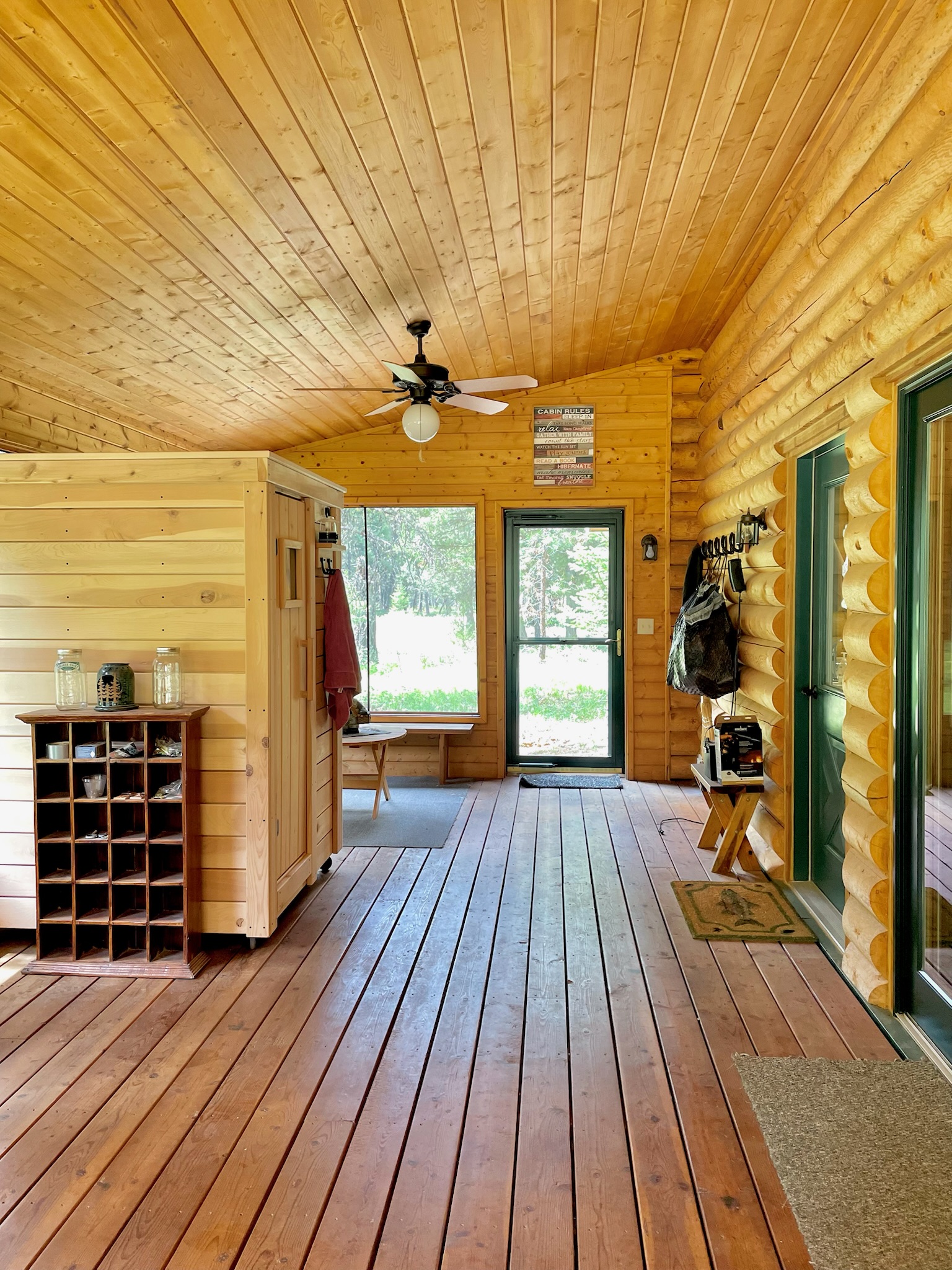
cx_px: 476
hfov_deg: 53.1
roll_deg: +0.8
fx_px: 953
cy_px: 635
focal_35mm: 26
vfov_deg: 67.3
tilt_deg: -1.3
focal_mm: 4.2
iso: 125
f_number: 1.6
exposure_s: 1/121
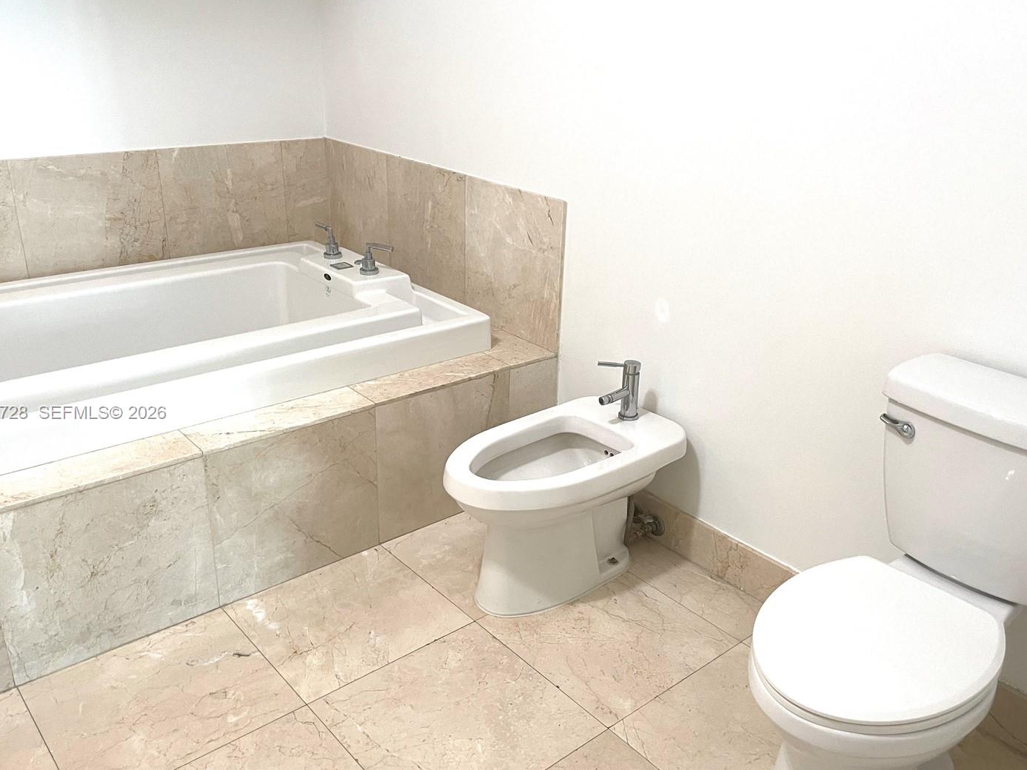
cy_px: 413
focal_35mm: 30
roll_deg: -2.2
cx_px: 527
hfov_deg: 60.0
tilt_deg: -25.1
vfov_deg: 46.8
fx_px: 890
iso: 80
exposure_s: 1/60
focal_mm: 4.2
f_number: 1.6
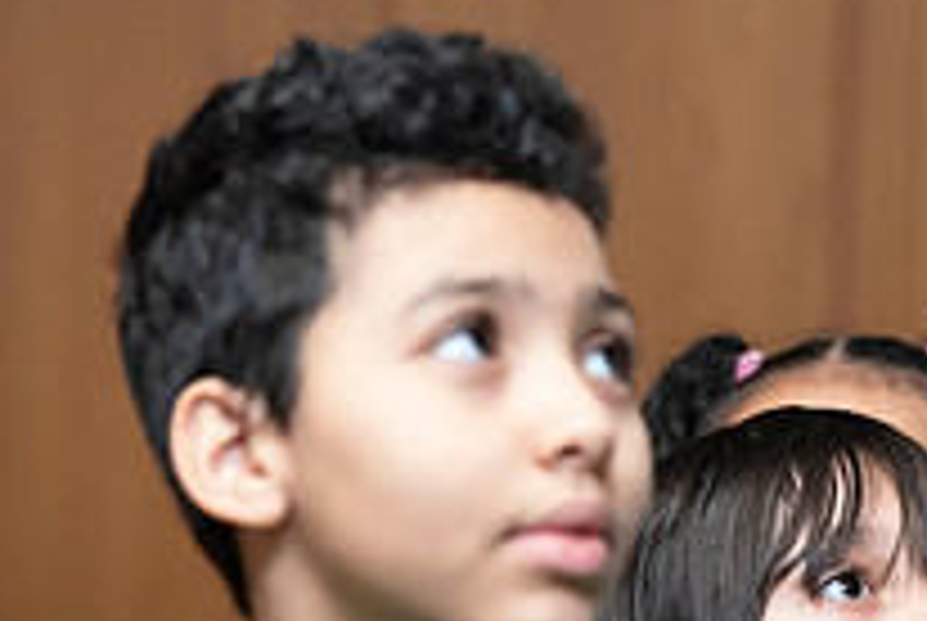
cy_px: 659
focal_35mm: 394
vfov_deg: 3.5
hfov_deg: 5.2
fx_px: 10160
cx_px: 968
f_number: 4
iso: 2500
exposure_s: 1/60
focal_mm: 140
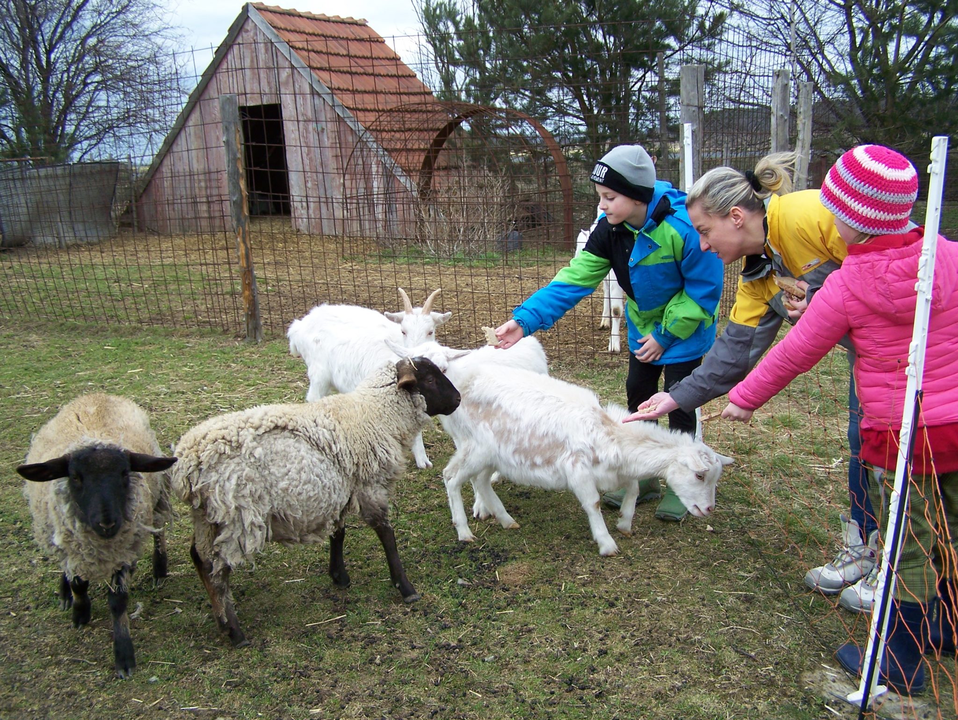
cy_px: 360
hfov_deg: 48.9
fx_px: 1052
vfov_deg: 37.8
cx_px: 479
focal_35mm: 38
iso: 80
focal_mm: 6.3
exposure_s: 1/320
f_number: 2.8
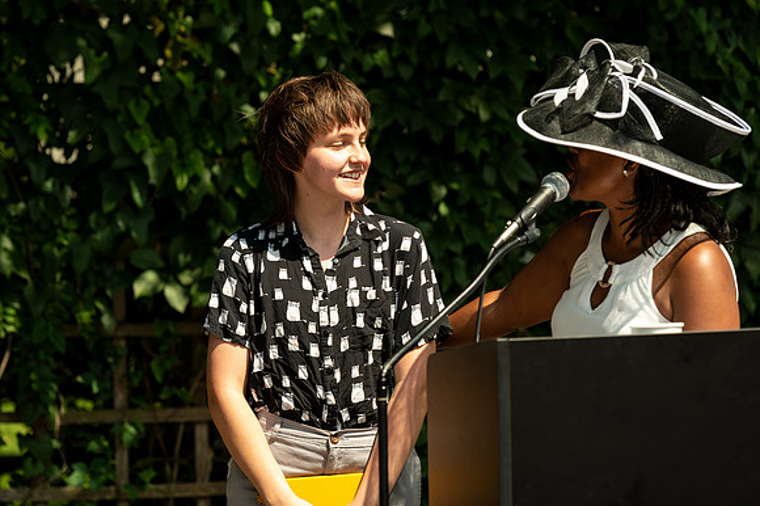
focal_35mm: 151
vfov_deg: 9.1
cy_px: 223
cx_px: 335
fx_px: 3186
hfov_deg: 13.6
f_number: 4.5
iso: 100
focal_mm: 135
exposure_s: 1/640
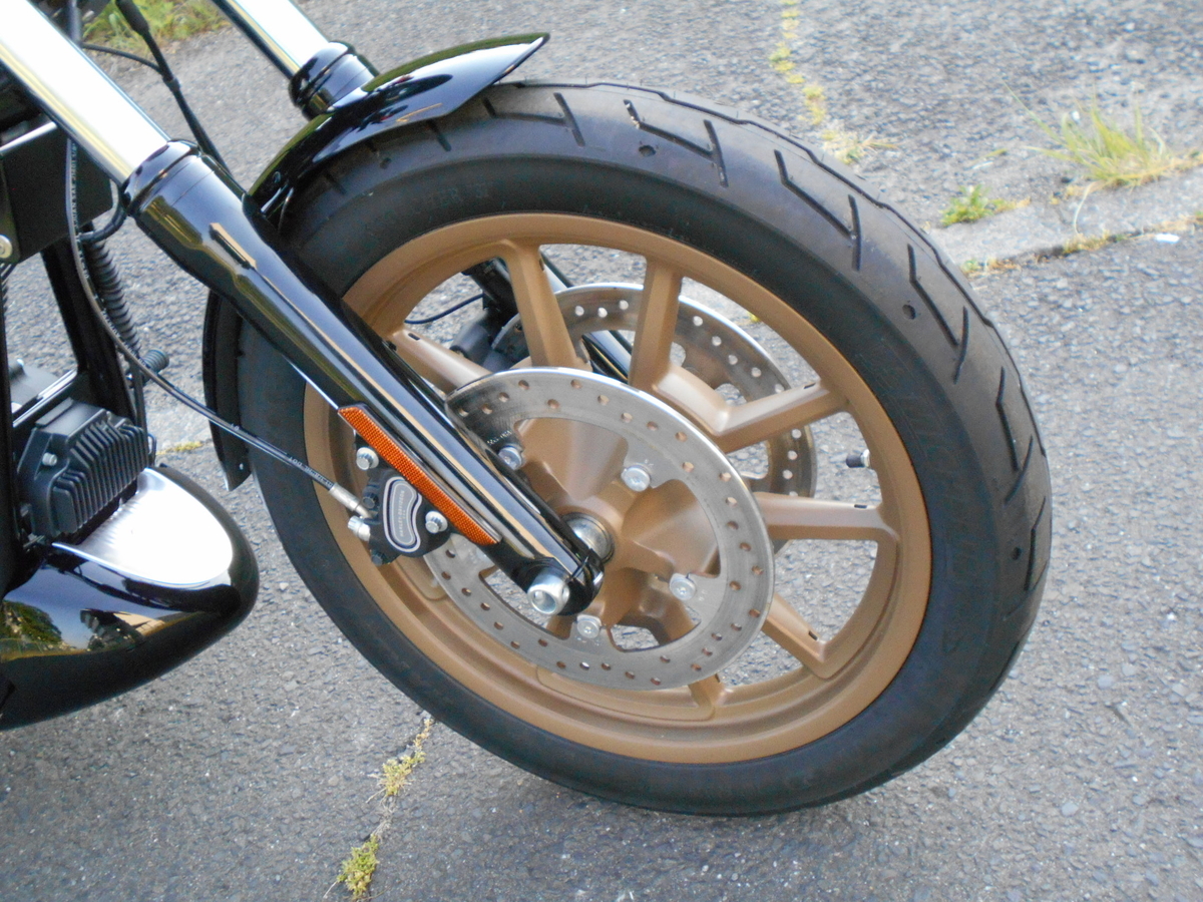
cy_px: 451
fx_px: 1355
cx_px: 602
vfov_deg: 36.8
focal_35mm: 39
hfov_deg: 47.9
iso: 500
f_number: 3.9
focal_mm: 6.7
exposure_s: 1/250
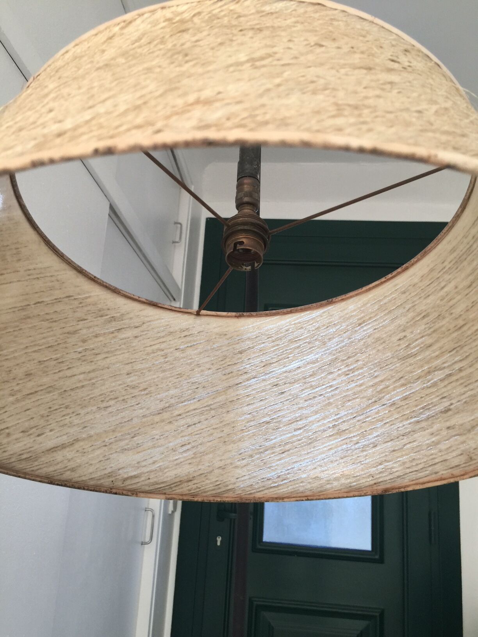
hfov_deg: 48.2
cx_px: 239
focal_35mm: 29
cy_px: 318
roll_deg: -4.2
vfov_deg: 61.7
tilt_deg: +13.9
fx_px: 534
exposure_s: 1/33
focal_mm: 4.15
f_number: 2.2
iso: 64
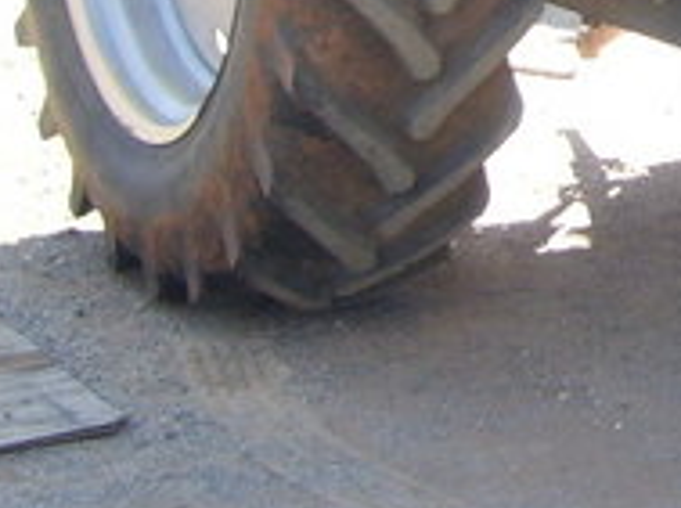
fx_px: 3083
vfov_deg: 9.2
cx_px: 1052
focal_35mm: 157
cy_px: -245
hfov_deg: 12.0
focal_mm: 6
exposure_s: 1/250
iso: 80
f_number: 2.7
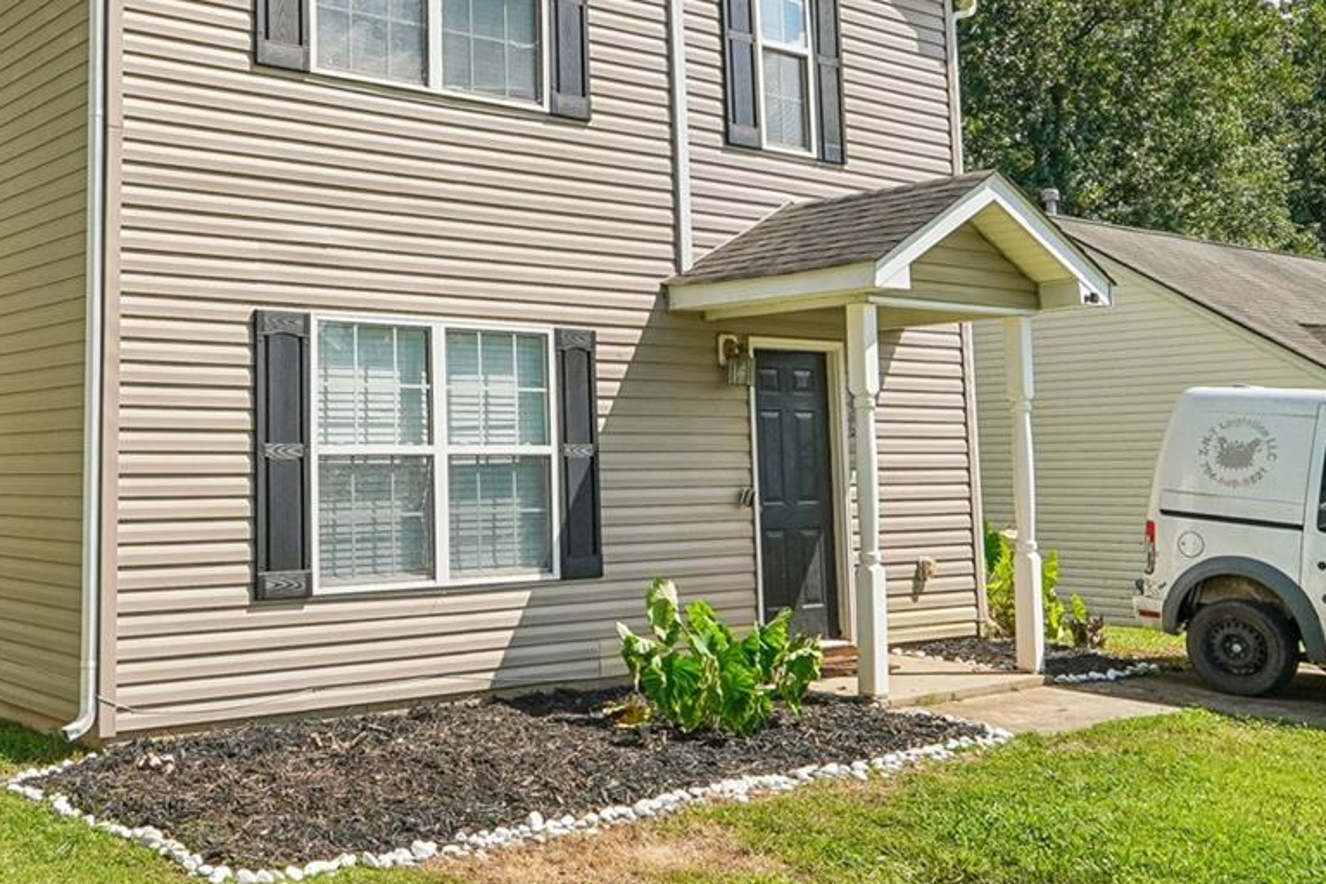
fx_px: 1473
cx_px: 283
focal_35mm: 40
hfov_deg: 46.2
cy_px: 320
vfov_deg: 33.2
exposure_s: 1/125
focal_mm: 10
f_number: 8
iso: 100
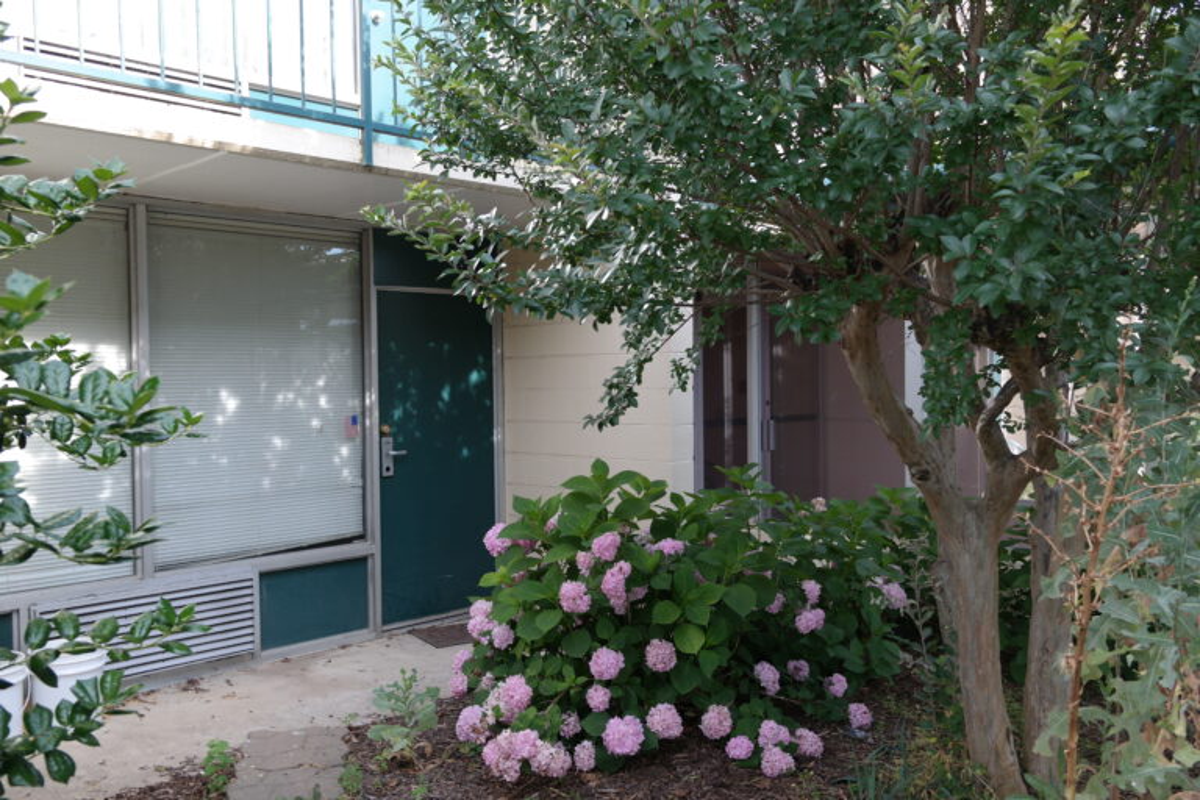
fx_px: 1000
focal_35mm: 30
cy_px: 400
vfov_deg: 43.6
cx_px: 600
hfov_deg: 61.9
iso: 100
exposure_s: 1/100
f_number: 4
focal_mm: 20
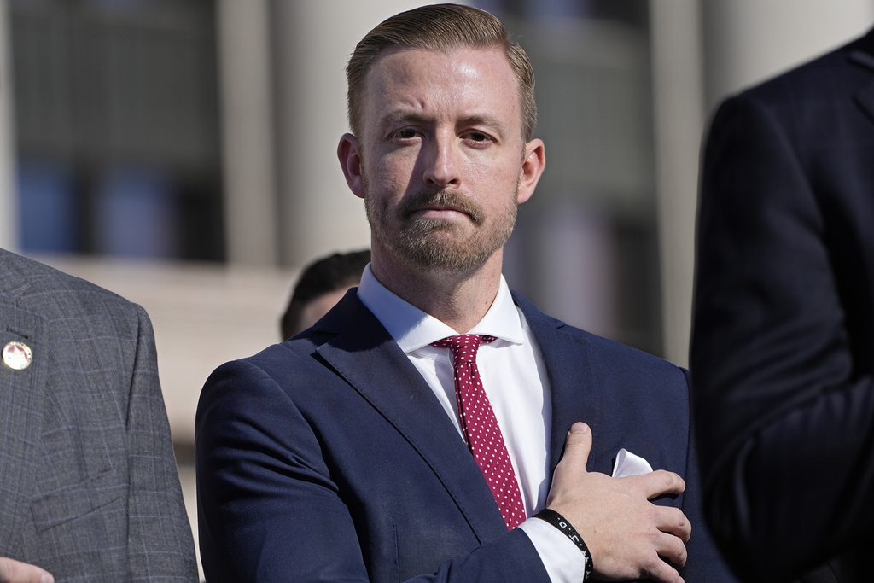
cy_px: 292
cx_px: 437
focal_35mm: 400
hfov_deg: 5.2
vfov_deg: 3.4
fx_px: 9712
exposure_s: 1/1000
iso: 160
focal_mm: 400
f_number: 7.1
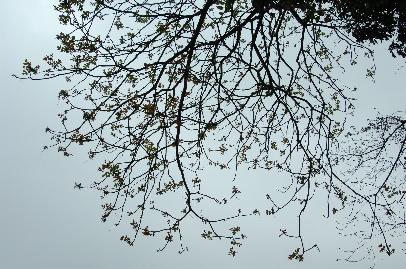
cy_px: 134
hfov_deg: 45.0
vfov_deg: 30.8
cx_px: 203
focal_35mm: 44
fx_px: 490
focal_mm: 29
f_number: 11
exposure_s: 1/320
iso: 400
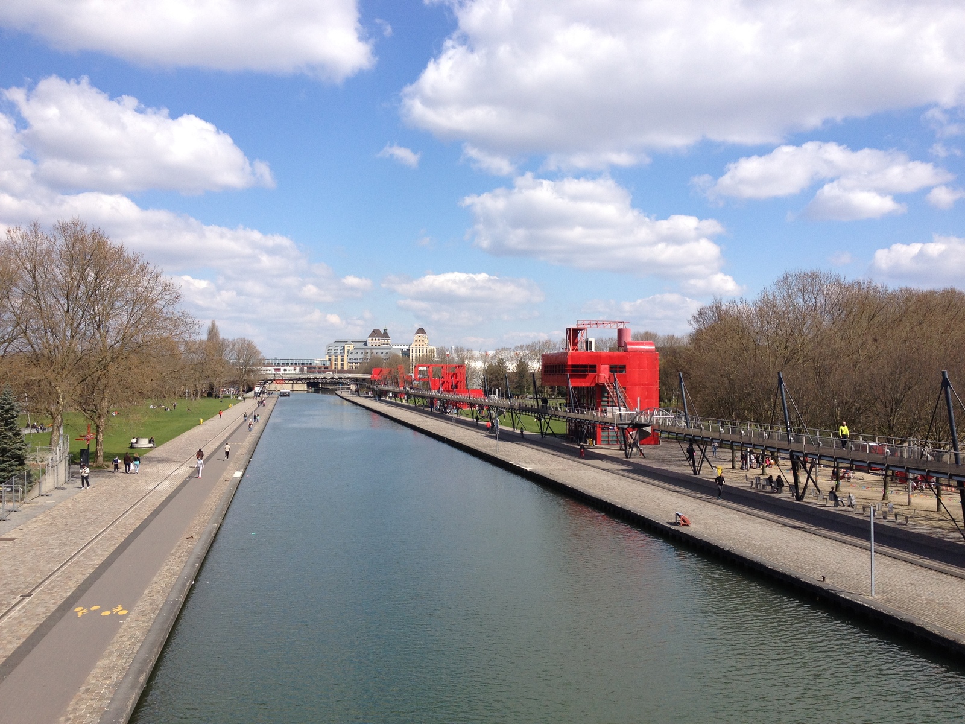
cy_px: 362
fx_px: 976
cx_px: 482
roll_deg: +0.2
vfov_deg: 40.7
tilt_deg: -1.2
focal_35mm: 35
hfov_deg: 52.6
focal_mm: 4.28
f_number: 2.4
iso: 50
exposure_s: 1/1783
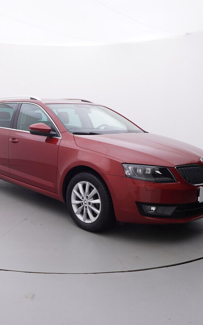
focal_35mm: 35
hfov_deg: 35.7
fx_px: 308
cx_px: 52
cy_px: 163
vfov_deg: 55.6
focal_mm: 15
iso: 200
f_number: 5
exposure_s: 1/80
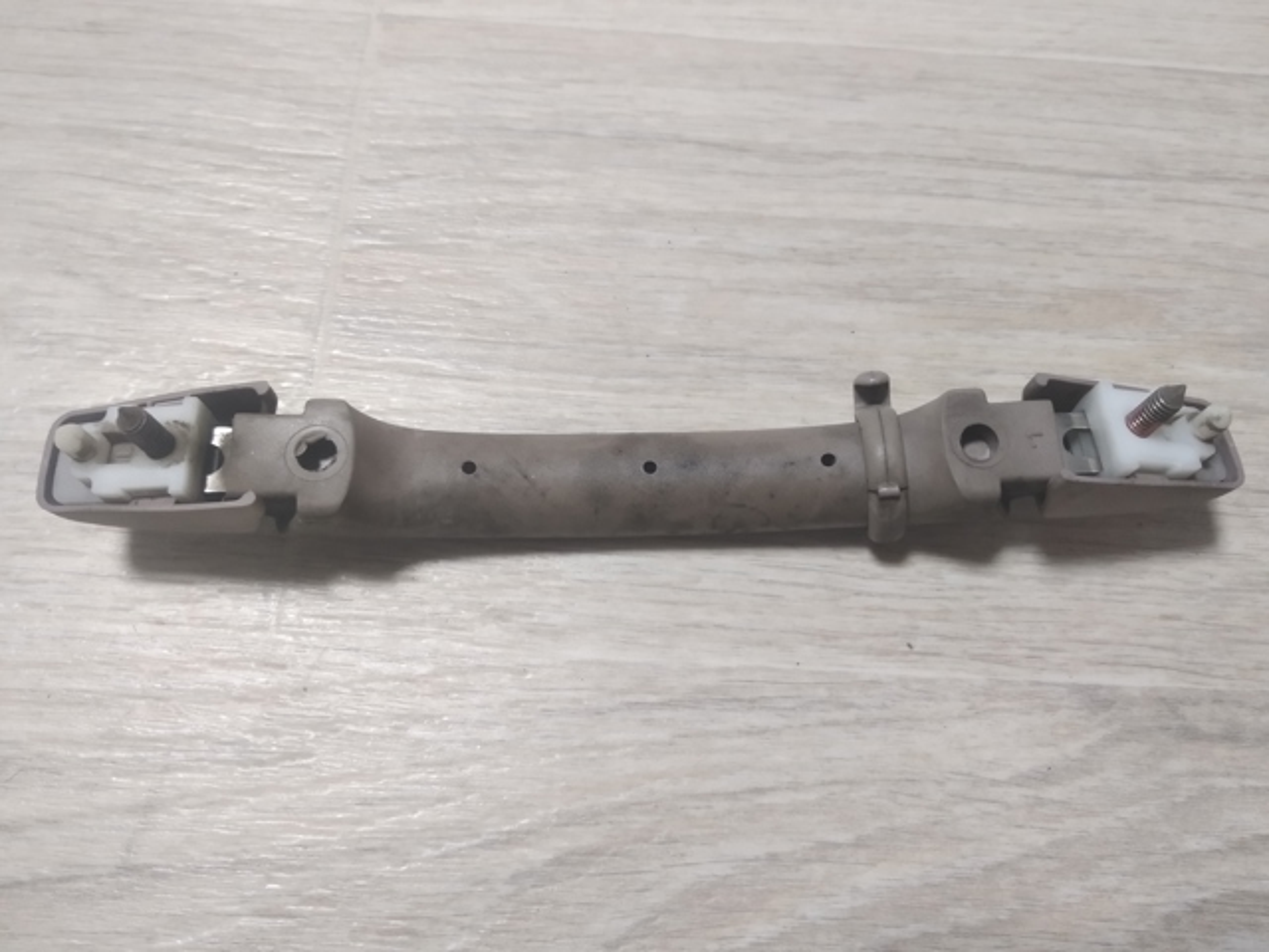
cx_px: 634
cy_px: 476
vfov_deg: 53.1
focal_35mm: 26
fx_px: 953
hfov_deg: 67.3
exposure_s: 1/33
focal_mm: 3.81
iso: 800
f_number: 2.2
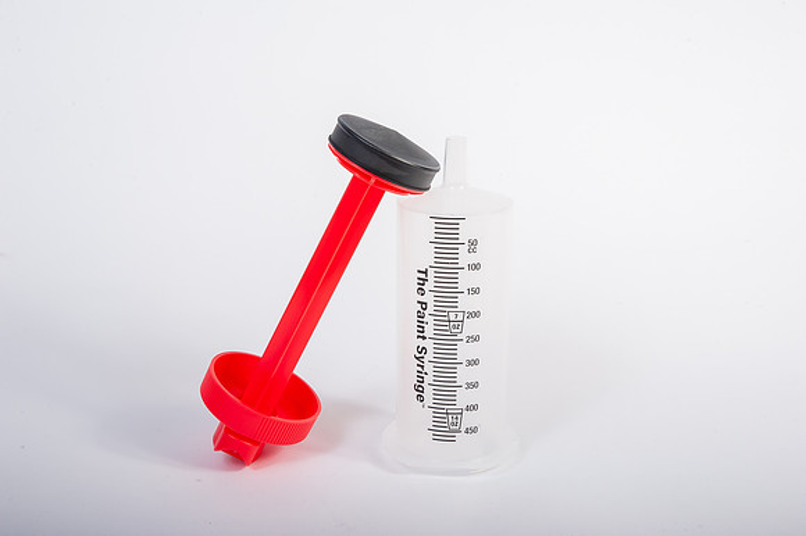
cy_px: 268
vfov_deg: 26.0
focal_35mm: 52
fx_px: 1164
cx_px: 403
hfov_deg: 38.2
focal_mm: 52
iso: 400
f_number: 20
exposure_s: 1/200
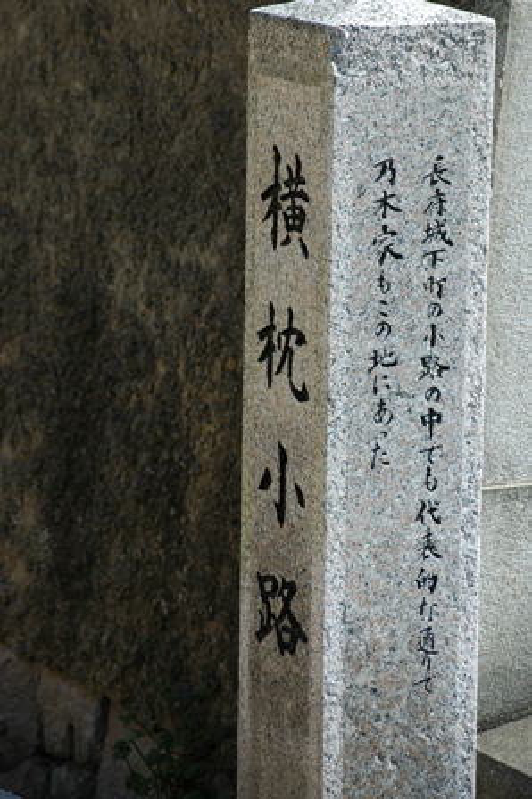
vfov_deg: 13.0
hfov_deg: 8.7
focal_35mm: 158
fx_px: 3496
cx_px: 266
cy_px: 400
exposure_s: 1/640
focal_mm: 105
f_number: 6.3
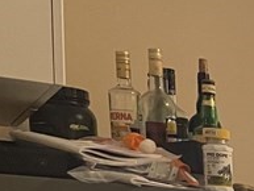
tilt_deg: -9.9
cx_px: 605
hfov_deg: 11.7
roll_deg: -2.3
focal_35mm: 138
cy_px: 501
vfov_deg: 9.3
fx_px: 1013
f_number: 1.6
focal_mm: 4.2
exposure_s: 1/60
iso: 320
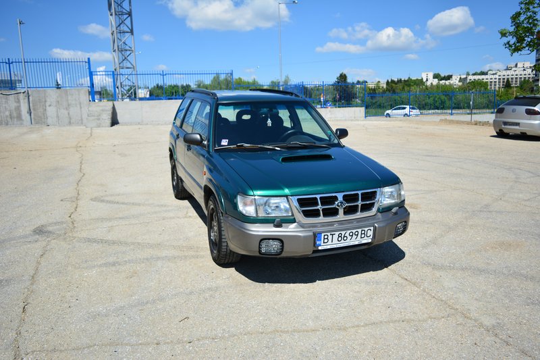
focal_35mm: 27
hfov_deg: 67.4
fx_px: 405
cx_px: 270
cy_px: 180
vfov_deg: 47.9
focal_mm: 18
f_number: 3.5
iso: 100
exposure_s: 1/1250
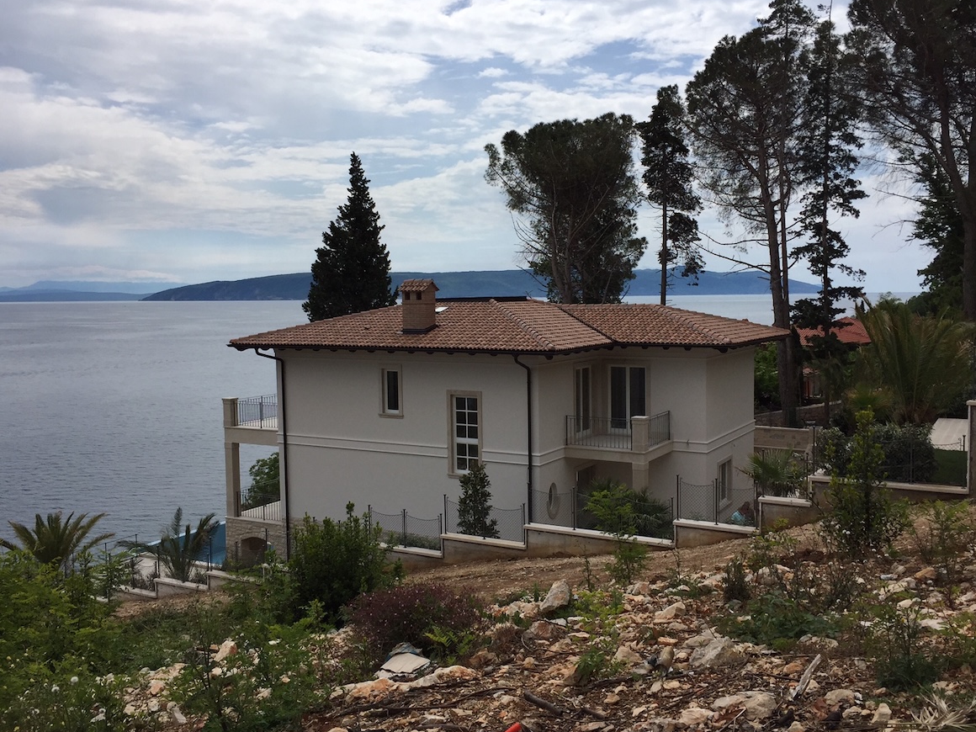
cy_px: 371
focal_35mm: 32
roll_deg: +0.0
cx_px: 512
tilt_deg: -4.1
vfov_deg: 44.2
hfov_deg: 56.8
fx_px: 902
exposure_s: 1/3968
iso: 32
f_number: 2.2
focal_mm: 4.15
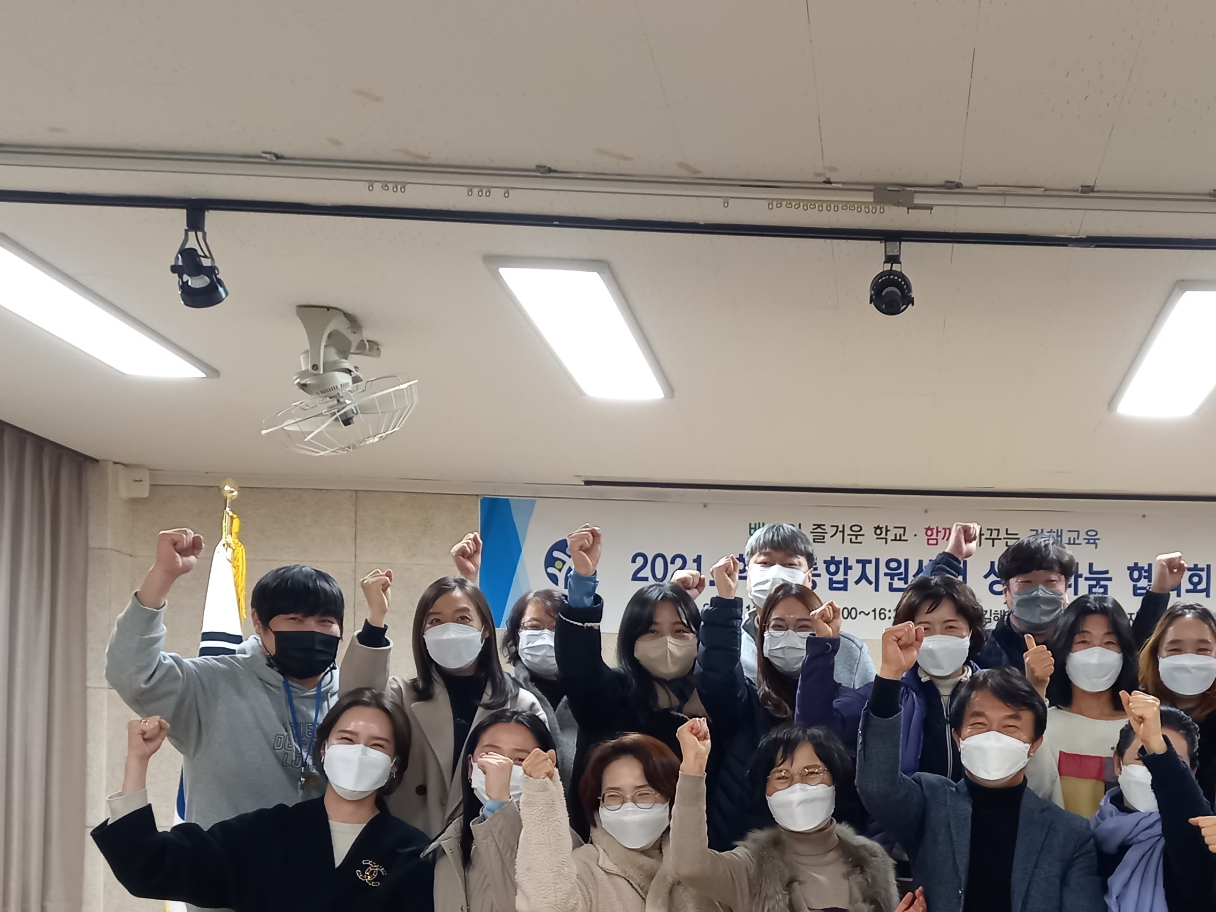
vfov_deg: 31.6
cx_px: 932
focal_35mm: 44
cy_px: 790
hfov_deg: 41.5
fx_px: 1546
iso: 200
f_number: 2
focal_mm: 4.6
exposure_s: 1/59
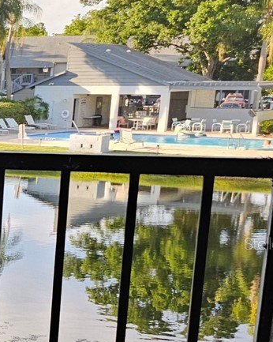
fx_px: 839
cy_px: 243
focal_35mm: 83
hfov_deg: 14.5
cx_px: -312
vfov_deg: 22.9
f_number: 1.7
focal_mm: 6.3
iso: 40
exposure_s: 1/180
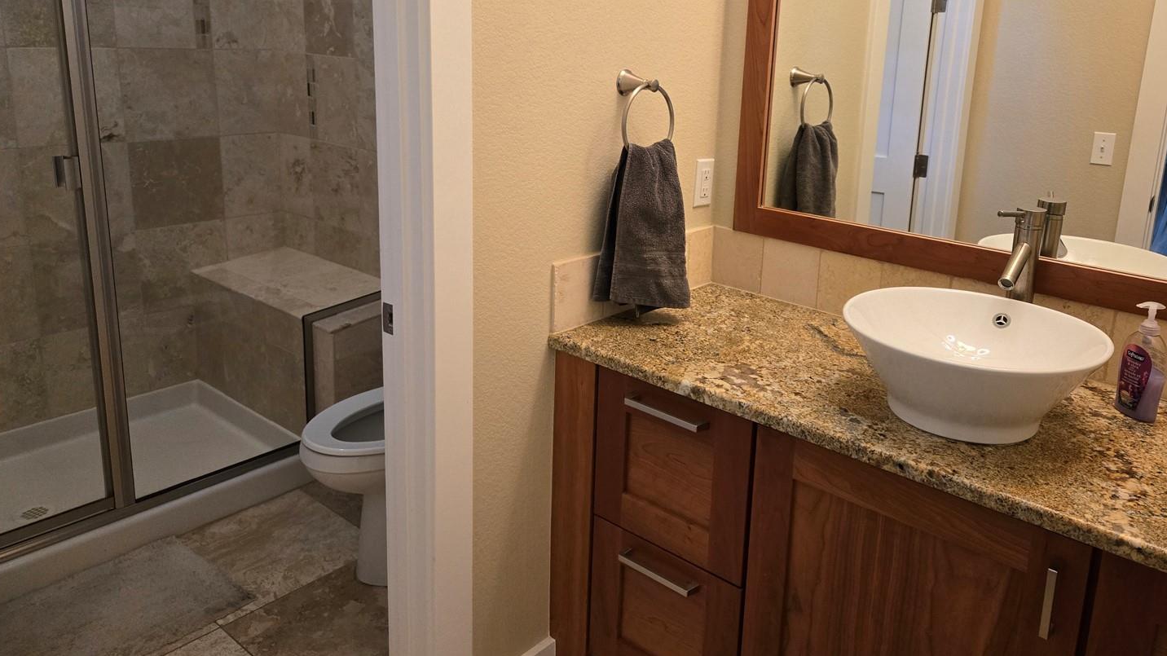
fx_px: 866
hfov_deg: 67.7
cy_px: 227
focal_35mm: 28
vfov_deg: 41.0
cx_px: 645
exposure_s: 1/120
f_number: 1.8
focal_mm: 5.4
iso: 500
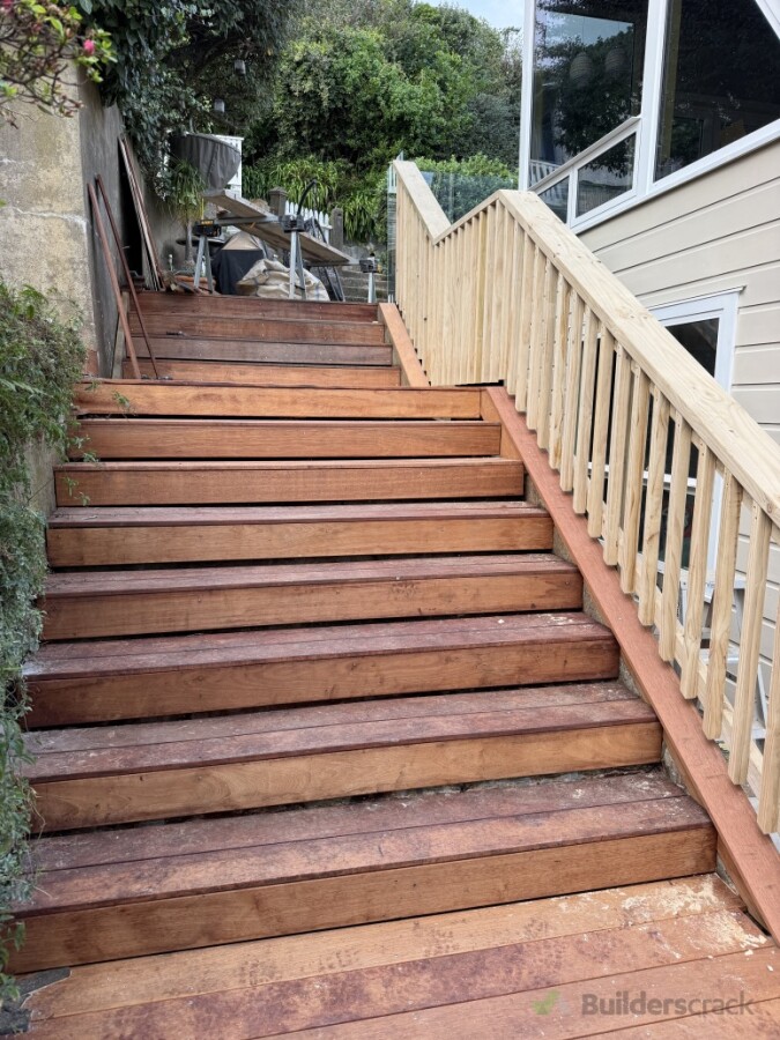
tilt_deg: -8.7
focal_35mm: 24
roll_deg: -1.3
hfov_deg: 56.8
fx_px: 721
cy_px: 520
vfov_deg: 71.6
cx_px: 390
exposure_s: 1/121
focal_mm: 6.76
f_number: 1.78
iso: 64
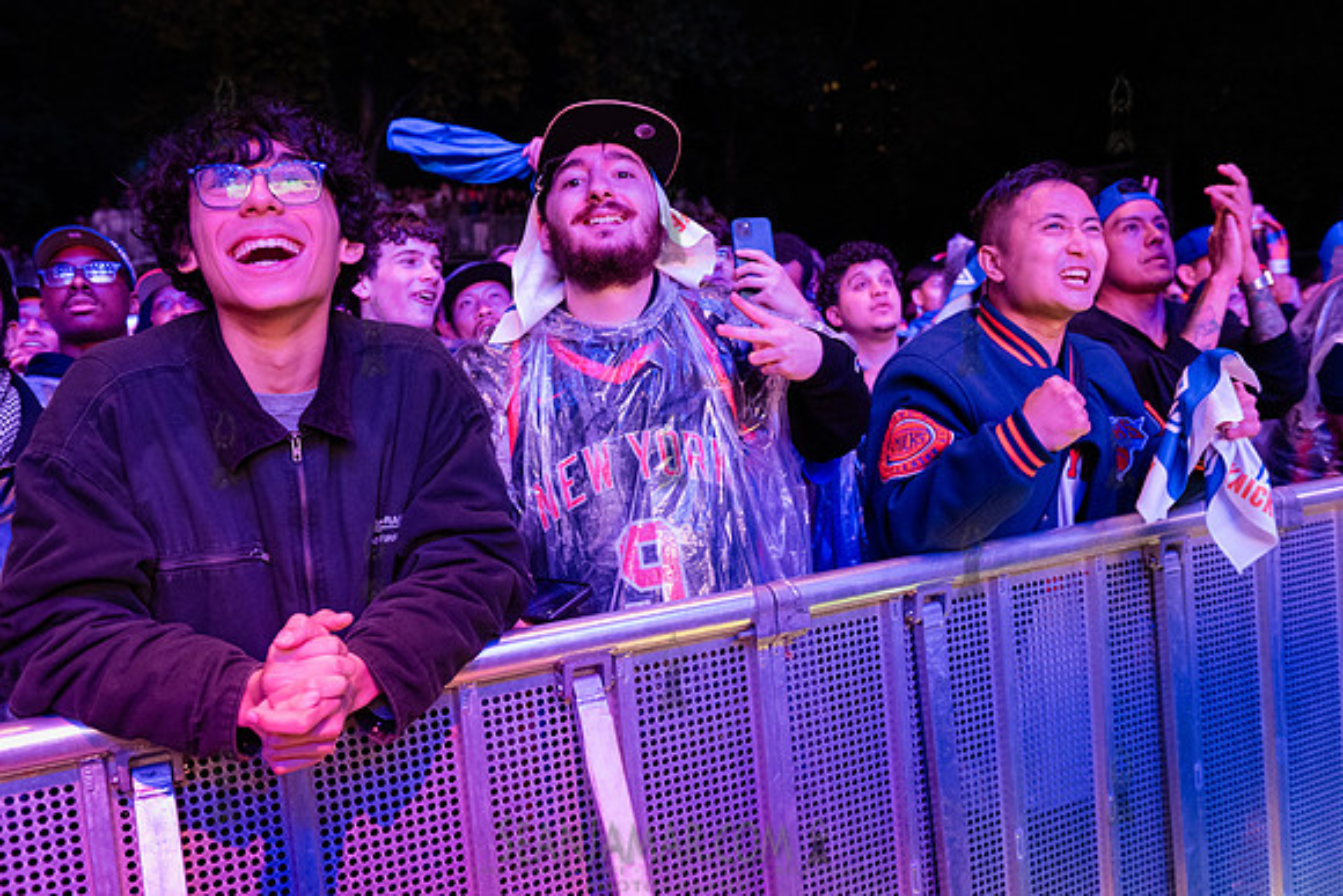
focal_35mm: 32
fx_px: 1194
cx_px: 672
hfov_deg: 58.7
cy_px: 448
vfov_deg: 41.1
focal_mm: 32
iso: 6400
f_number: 3.5
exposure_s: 1/250
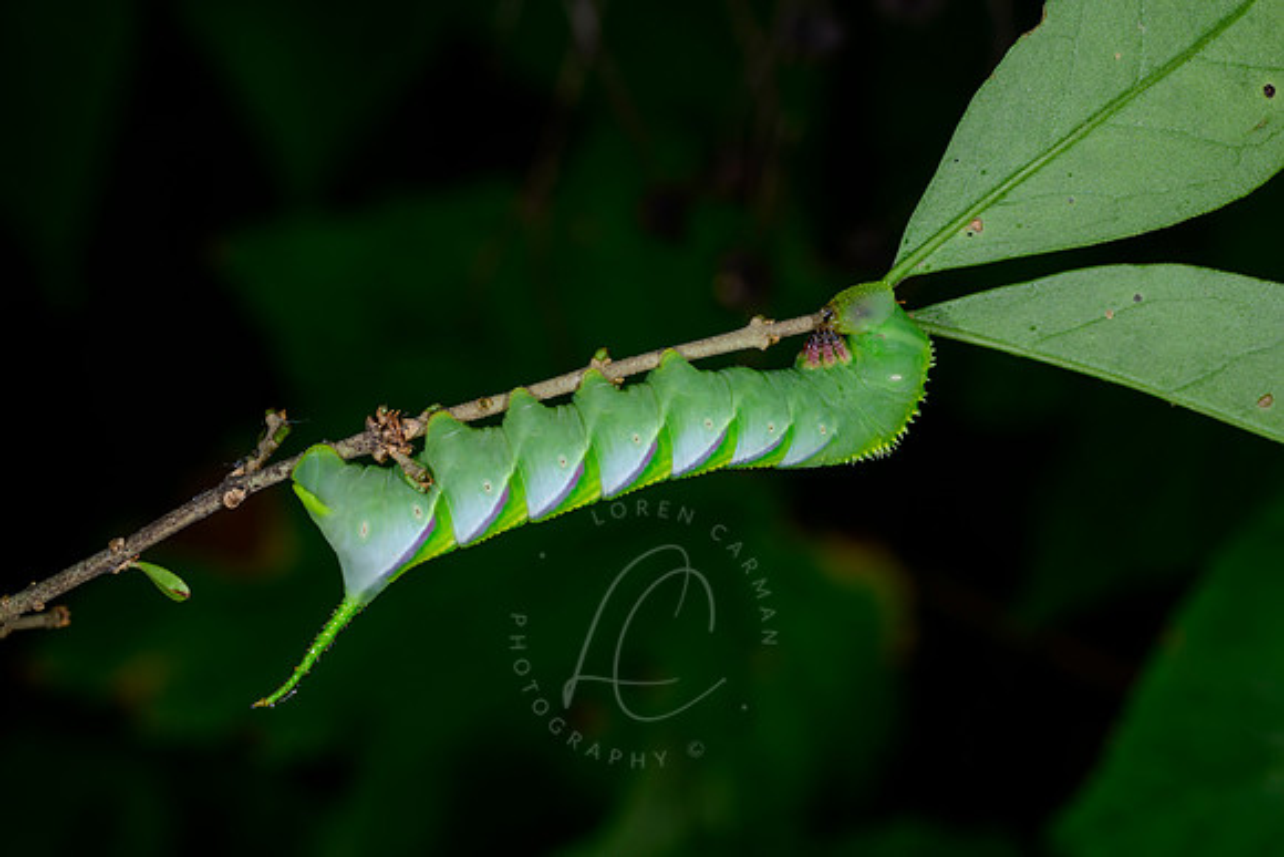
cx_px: 642
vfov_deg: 13.0
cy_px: 428
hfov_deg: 19.5
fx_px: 3746
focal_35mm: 105
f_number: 29
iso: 64
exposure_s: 1/250
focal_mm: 105
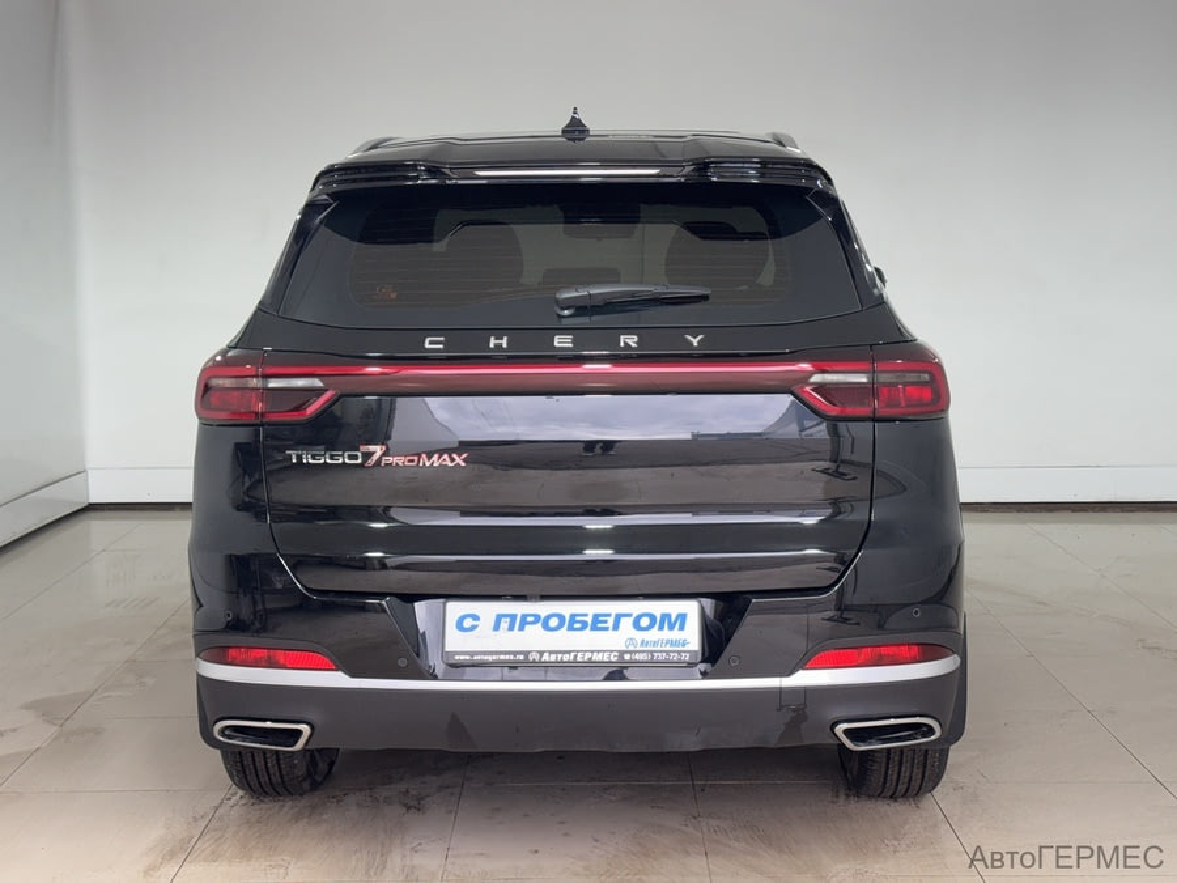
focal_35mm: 48
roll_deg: -1.4
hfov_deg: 39.7
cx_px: 588
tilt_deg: -9.3
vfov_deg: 30.3
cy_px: 442
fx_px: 1632
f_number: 1.78
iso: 50
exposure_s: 1/160
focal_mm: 6.76
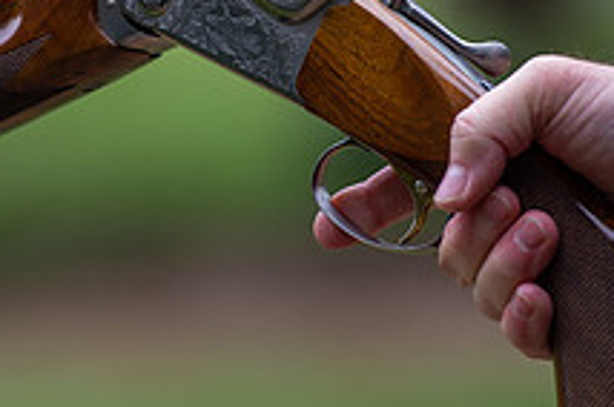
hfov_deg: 3.8
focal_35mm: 542
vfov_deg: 2.5
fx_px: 9230
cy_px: 6
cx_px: 149
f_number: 3.2
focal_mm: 200
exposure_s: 1/250
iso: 320
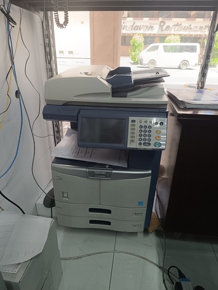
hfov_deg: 56.8
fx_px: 201
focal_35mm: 24
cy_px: 145
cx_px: 109
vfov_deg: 71.6
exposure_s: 1/100
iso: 253
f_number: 1.65
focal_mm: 6.14
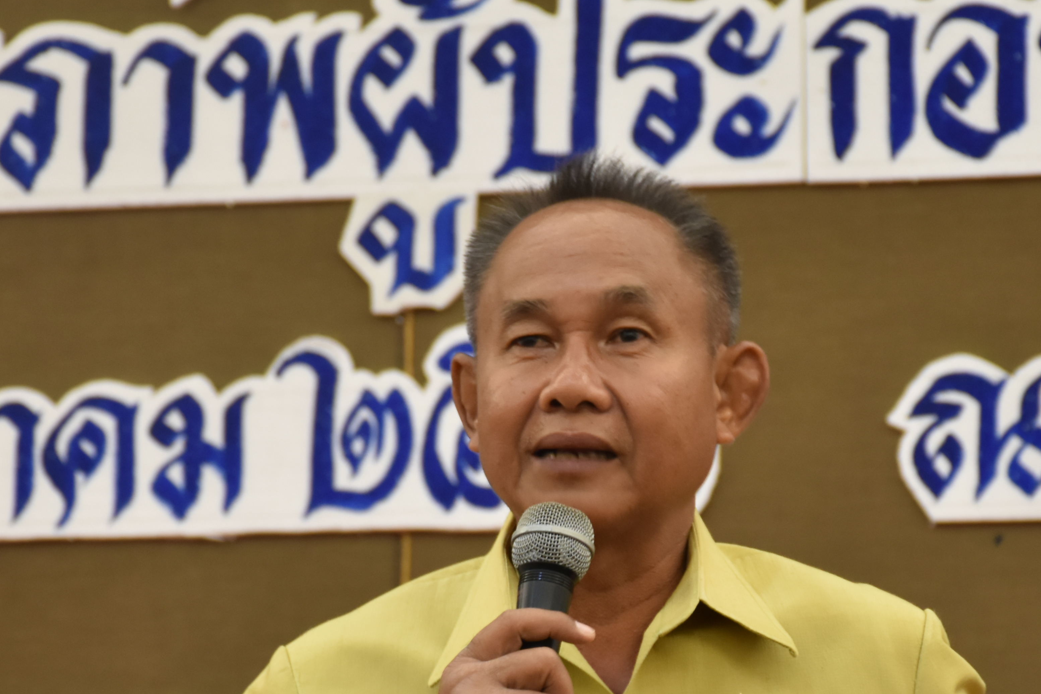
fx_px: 7141
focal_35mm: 247
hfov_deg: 8.3
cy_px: 546
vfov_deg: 5.6
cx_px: 540
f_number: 5.3
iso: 800
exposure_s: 1/20
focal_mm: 85
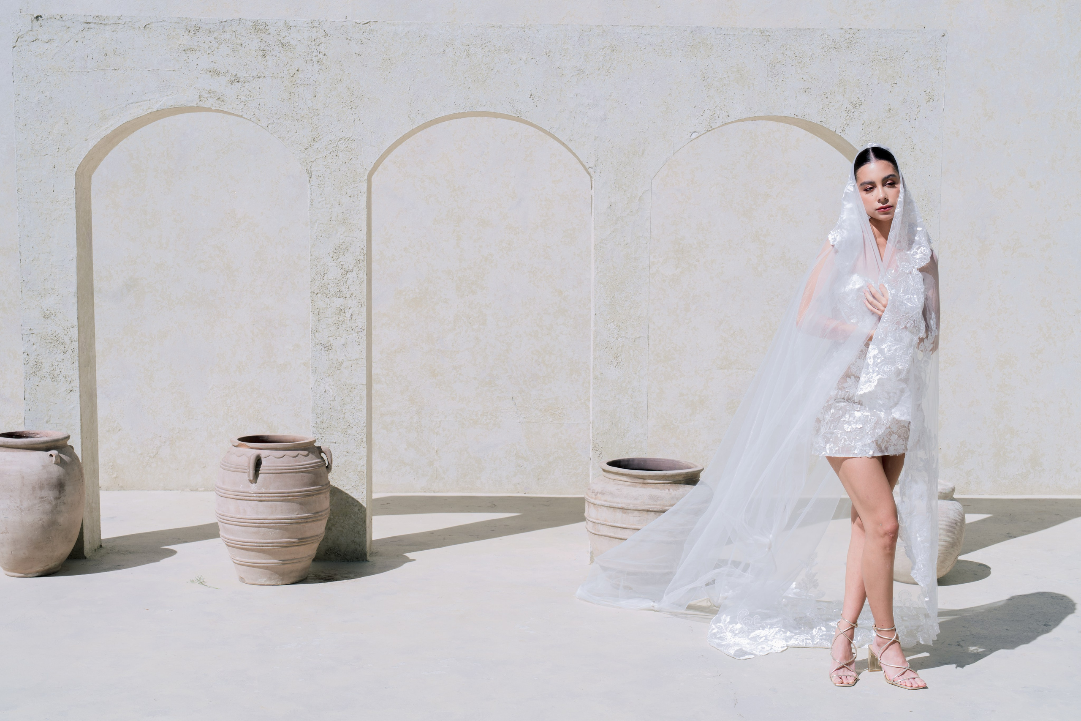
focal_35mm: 45
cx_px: 540
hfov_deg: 43.6
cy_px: 360
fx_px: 1352
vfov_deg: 29.8
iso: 100
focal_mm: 45
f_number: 7.1
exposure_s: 1/160
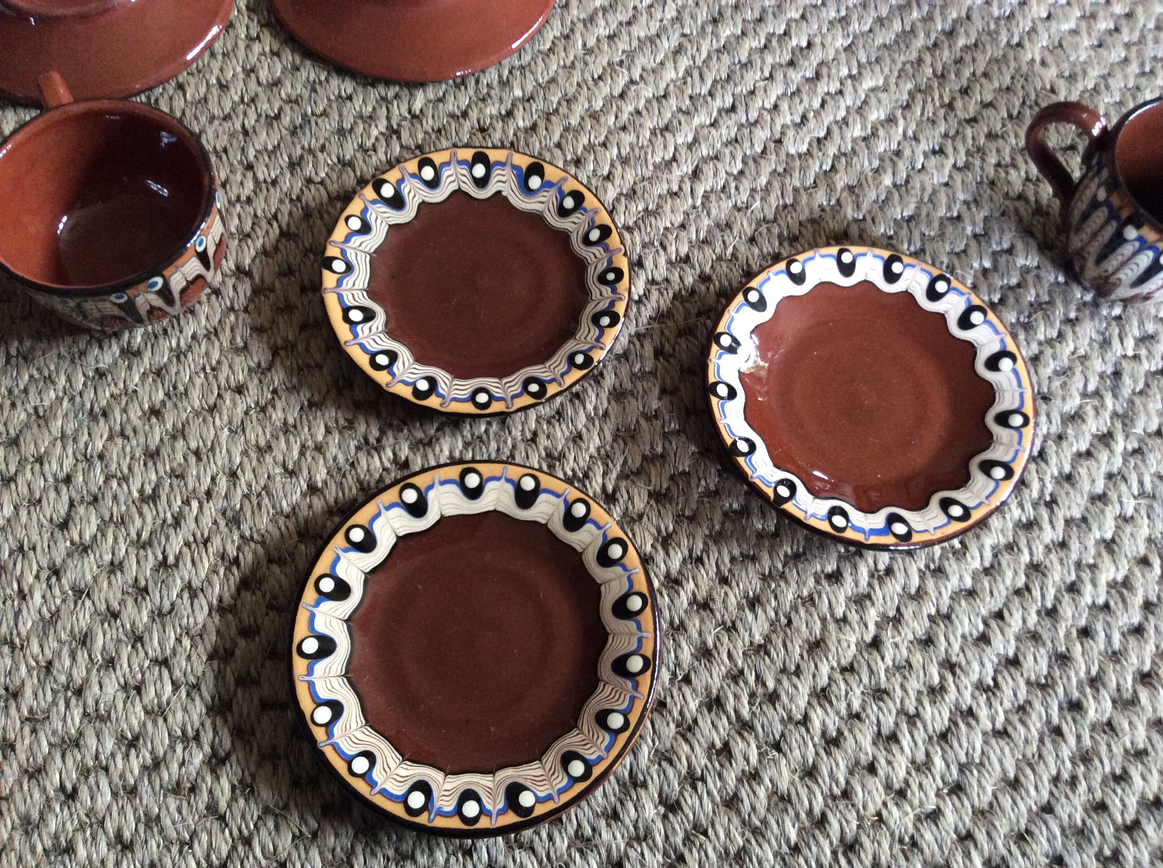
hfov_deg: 56.9
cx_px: 582
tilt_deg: -67.6
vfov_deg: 44.1
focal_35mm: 32
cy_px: 434
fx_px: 1074
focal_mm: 3.3
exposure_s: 1/24
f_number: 2.4
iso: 200
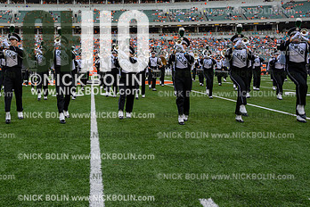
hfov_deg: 47.0
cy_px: 53
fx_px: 344
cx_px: 86
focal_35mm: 40
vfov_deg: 32.8
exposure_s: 1/100
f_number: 7.1
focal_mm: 24
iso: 80
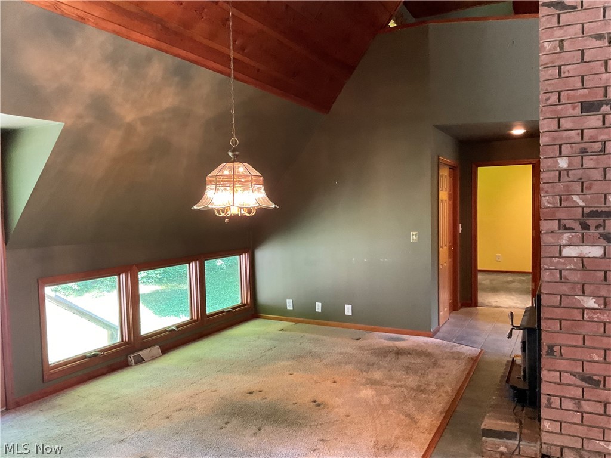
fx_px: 512
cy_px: 229
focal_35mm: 29
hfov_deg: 61.7
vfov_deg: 48.2
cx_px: 306
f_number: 1.8
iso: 200
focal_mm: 3
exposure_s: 1/60
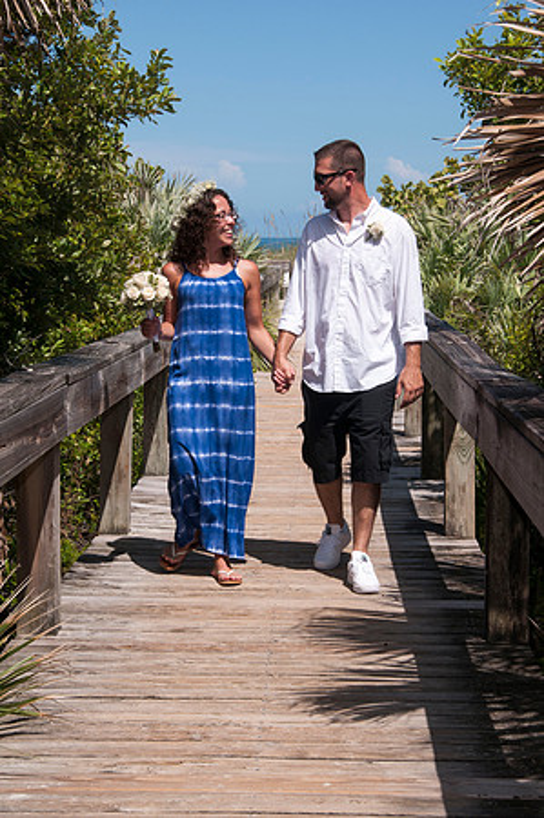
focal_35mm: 75
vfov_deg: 27.0
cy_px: 409
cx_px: 272
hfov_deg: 18.1
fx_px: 1704
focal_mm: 50
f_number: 13
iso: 100
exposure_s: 1/250
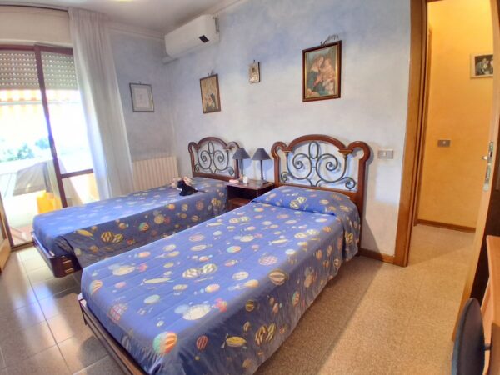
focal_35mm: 17
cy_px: 188
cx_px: 250
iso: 500
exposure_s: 1/40
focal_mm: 1.4
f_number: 2.2
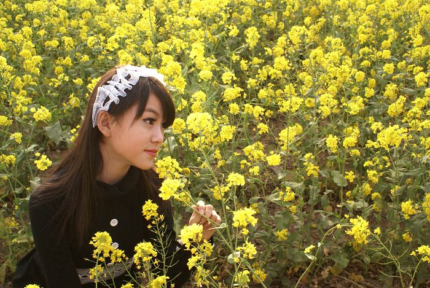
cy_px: 144
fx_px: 467
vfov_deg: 34.3
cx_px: 215
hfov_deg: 49.5
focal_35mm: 39
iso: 800
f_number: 10
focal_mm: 26
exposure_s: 1/125
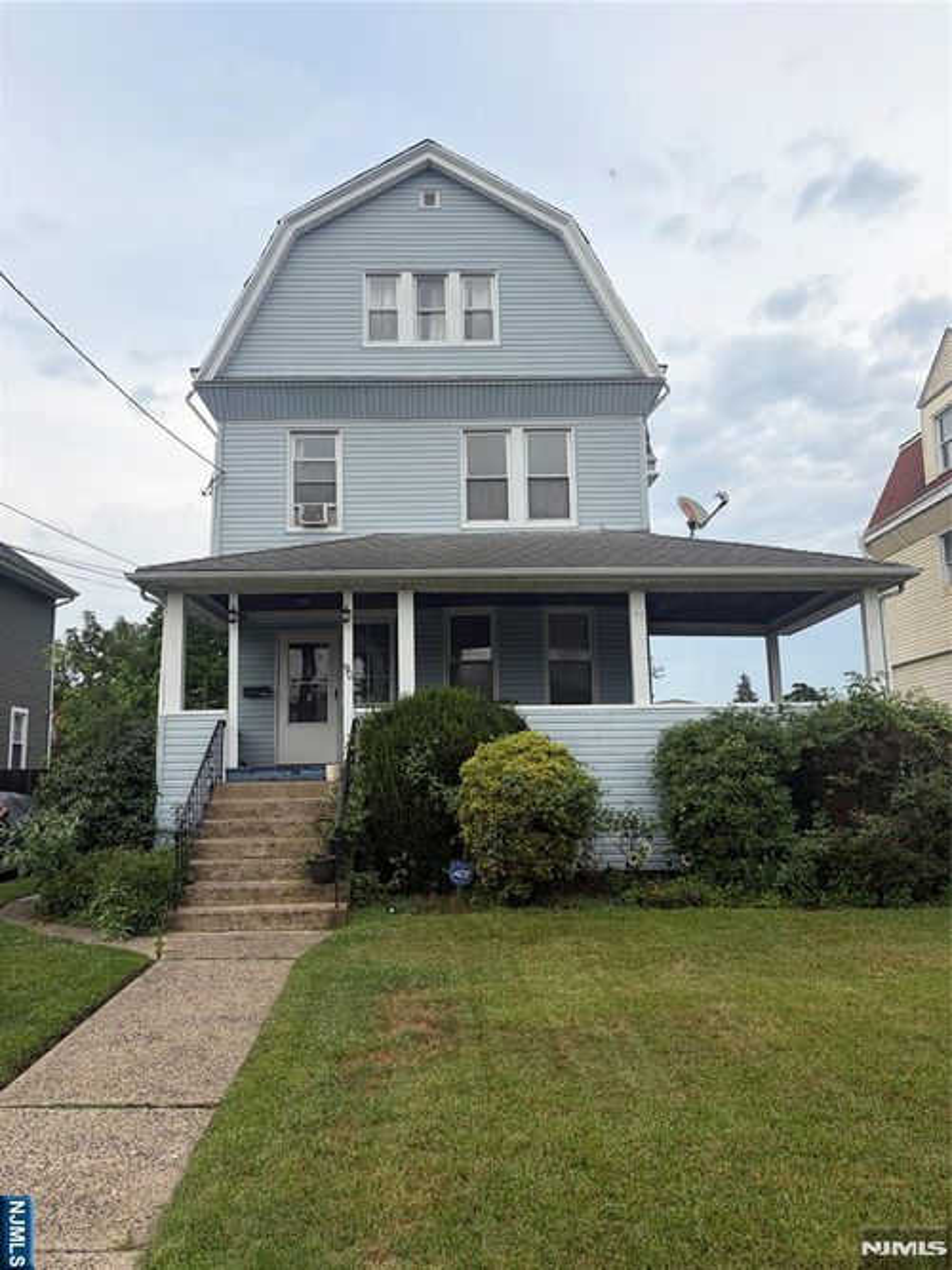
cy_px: 635
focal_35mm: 26
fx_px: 954
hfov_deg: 53.0
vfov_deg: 67.3
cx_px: 476
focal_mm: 5.96
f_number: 1.6
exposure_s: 1/907
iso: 50
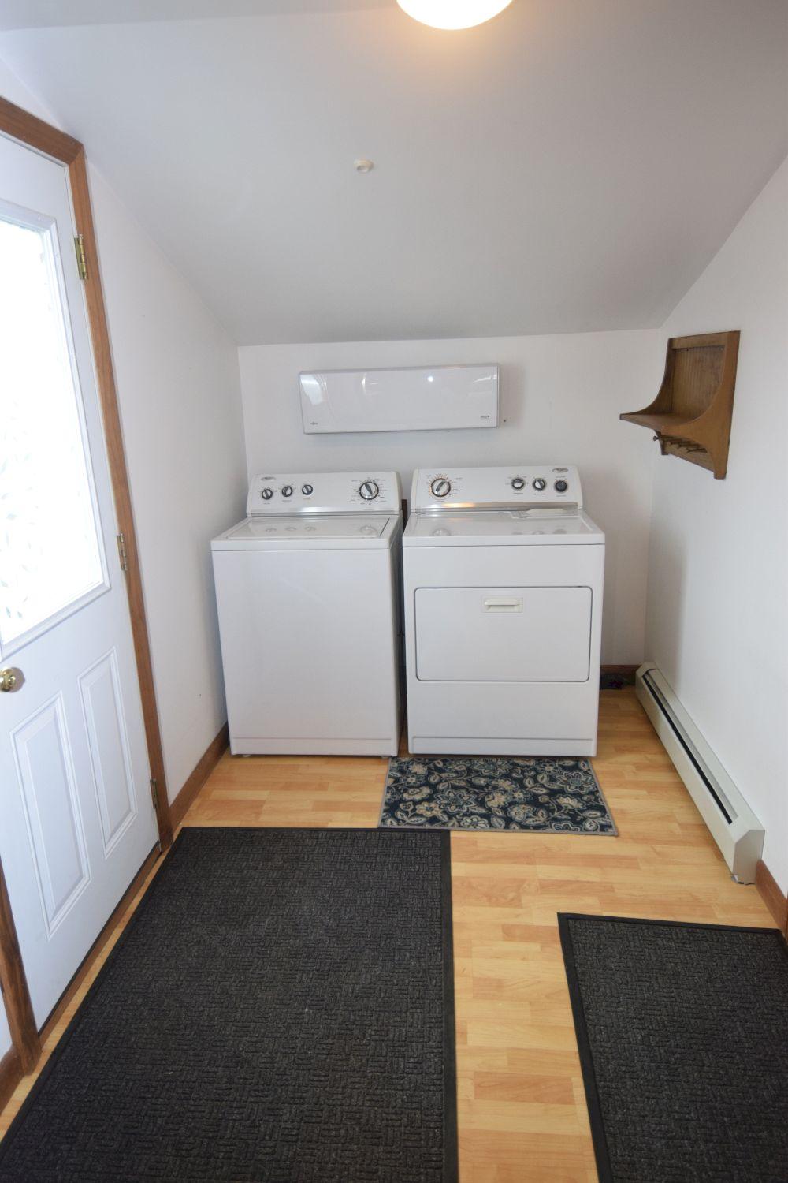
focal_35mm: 22
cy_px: 592
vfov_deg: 77.3
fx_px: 739
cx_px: 394
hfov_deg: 56.1
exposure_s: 1/100
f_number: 5
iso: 800
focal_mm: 15
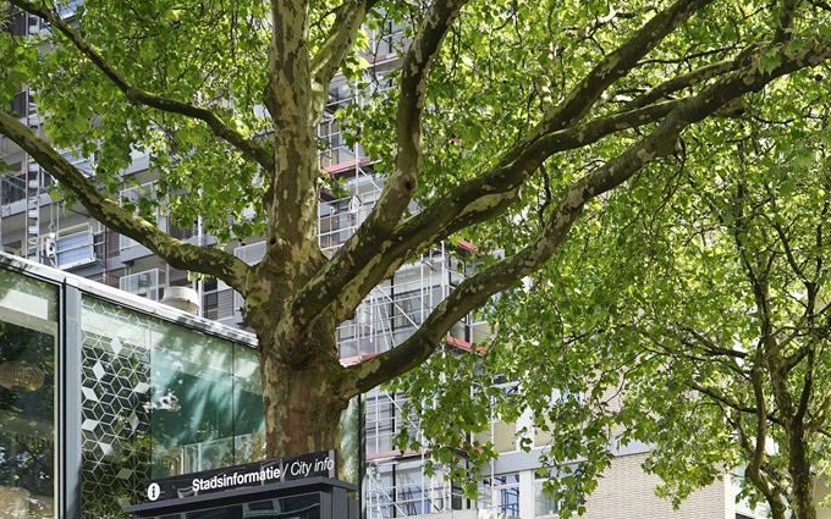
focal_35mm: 72
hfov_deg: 27.4
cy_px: 747
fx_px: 1631
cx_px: 780
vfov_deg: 16.7
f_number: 6.3
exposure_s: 1/100
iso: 100
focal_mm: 24
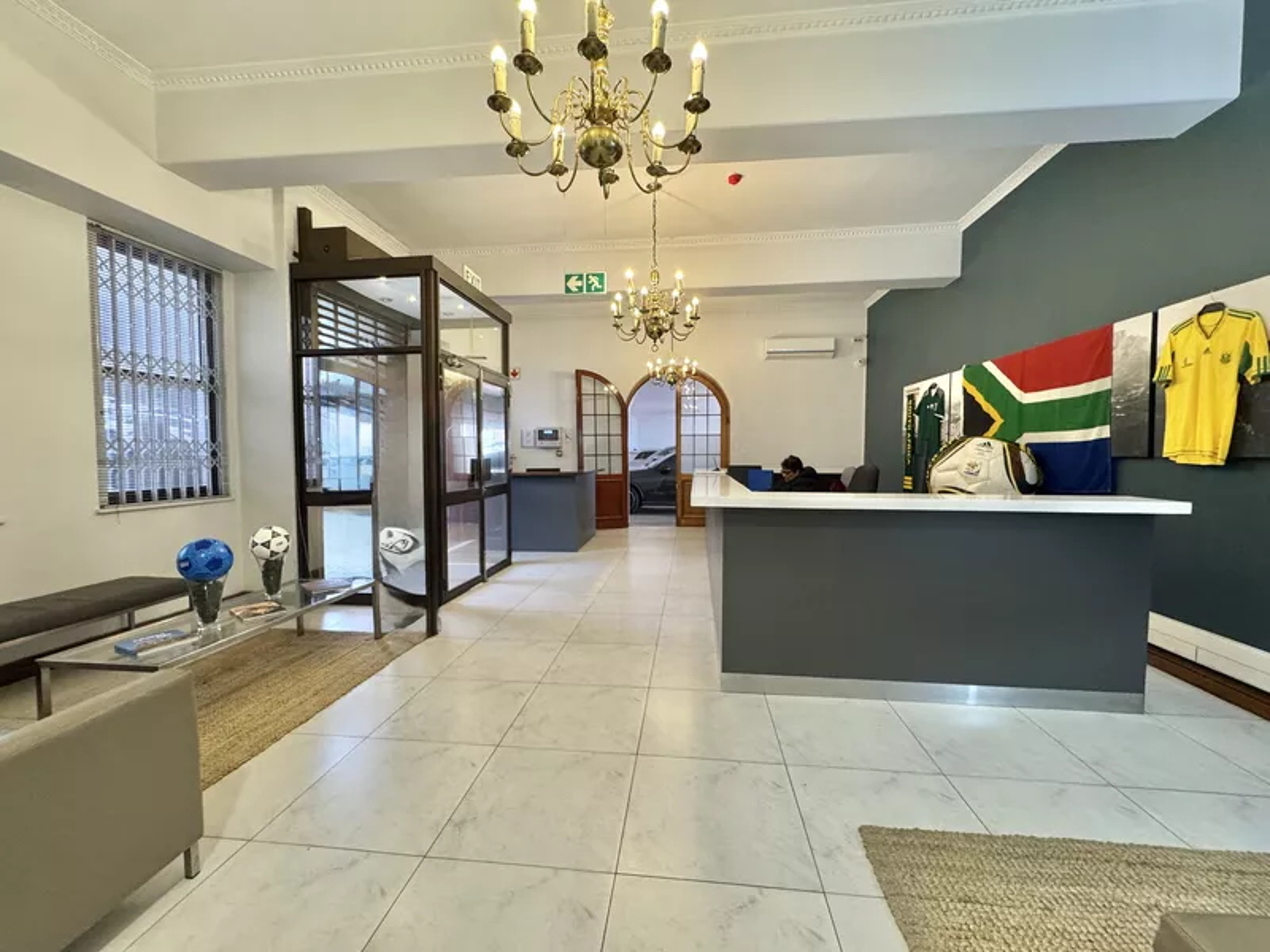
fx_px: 514
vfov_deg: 85.7
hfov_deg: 102.1
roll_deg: -0.5
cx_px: 635
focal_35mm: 14
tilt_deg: -2.7
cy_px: 476
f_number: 2.2
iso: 250
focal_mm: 2.22
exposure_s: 1/50
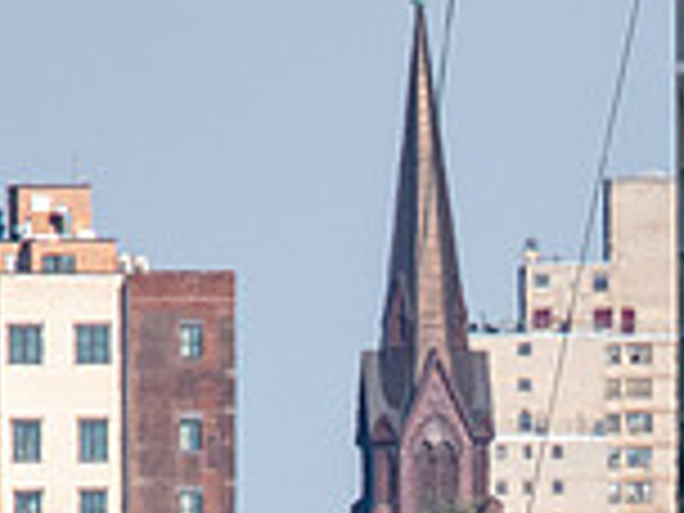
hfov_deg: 0.6
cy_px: 1054
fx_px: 61136
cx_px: 688
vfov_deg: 0.5
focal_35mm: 3094
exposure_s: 1/2500
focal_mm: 420
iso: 500
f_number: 5.6
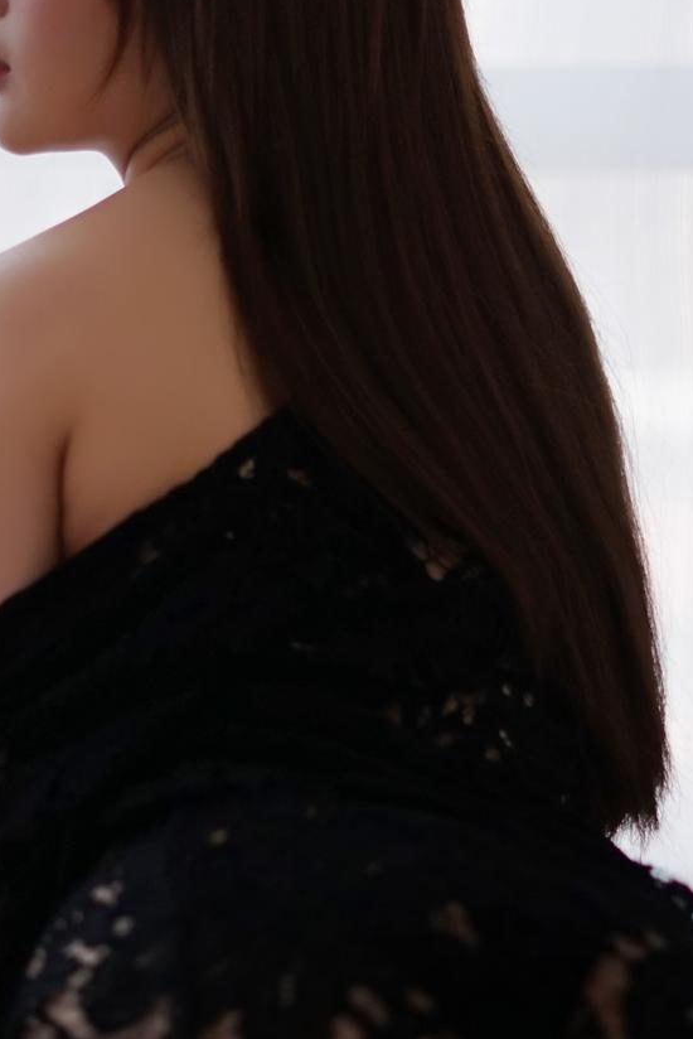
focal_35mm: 131
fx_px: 3779
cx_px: 197
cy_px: 507
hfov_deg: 10.5
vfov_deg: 15.6
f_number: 1.8
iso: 250
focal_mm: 50
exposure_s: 1/800
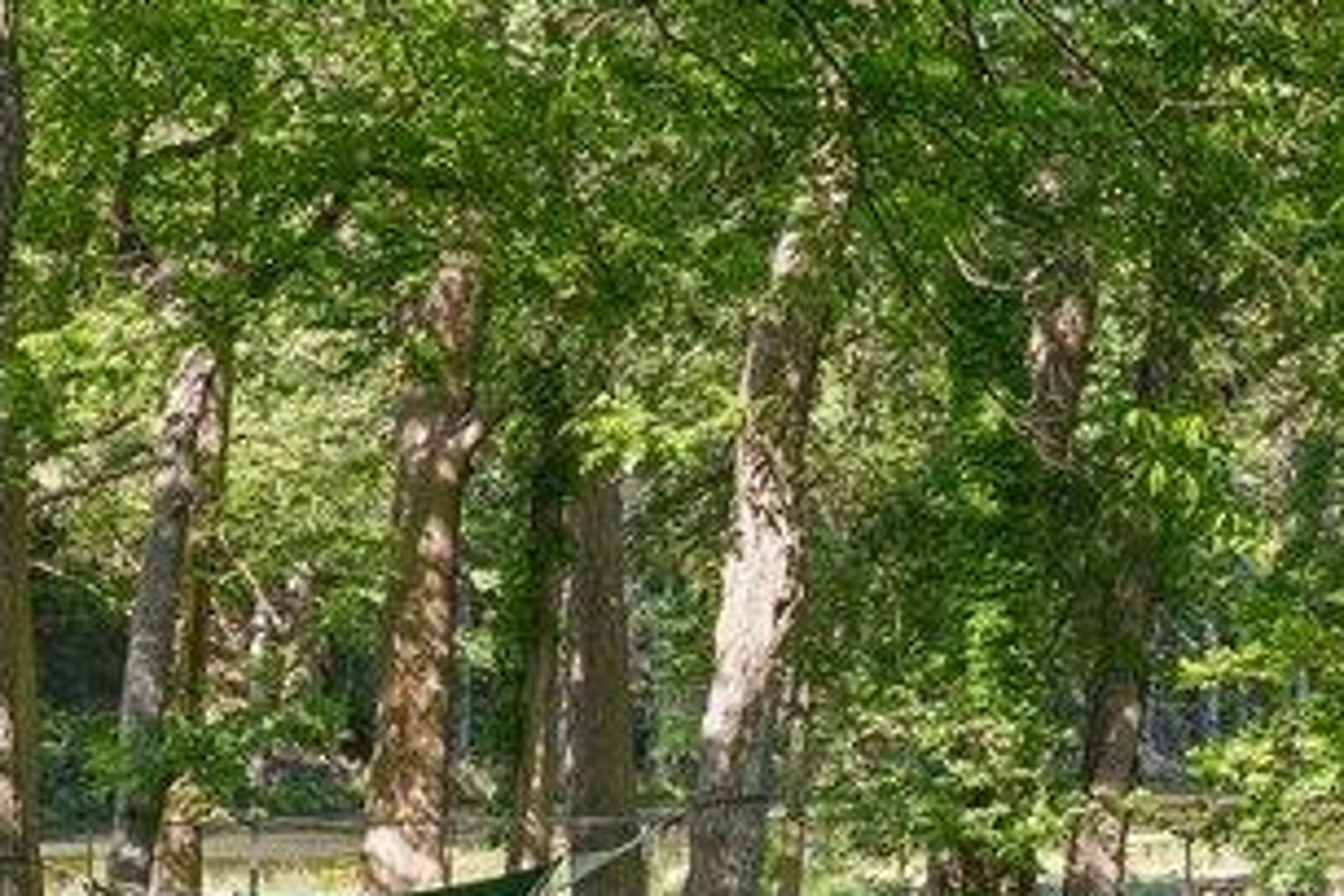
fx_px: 3994
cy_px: 674
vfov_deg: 12.8
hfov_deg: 19.0
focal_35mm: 107
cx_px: 408
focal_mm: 16
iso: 200
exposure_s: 1/60
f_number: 8
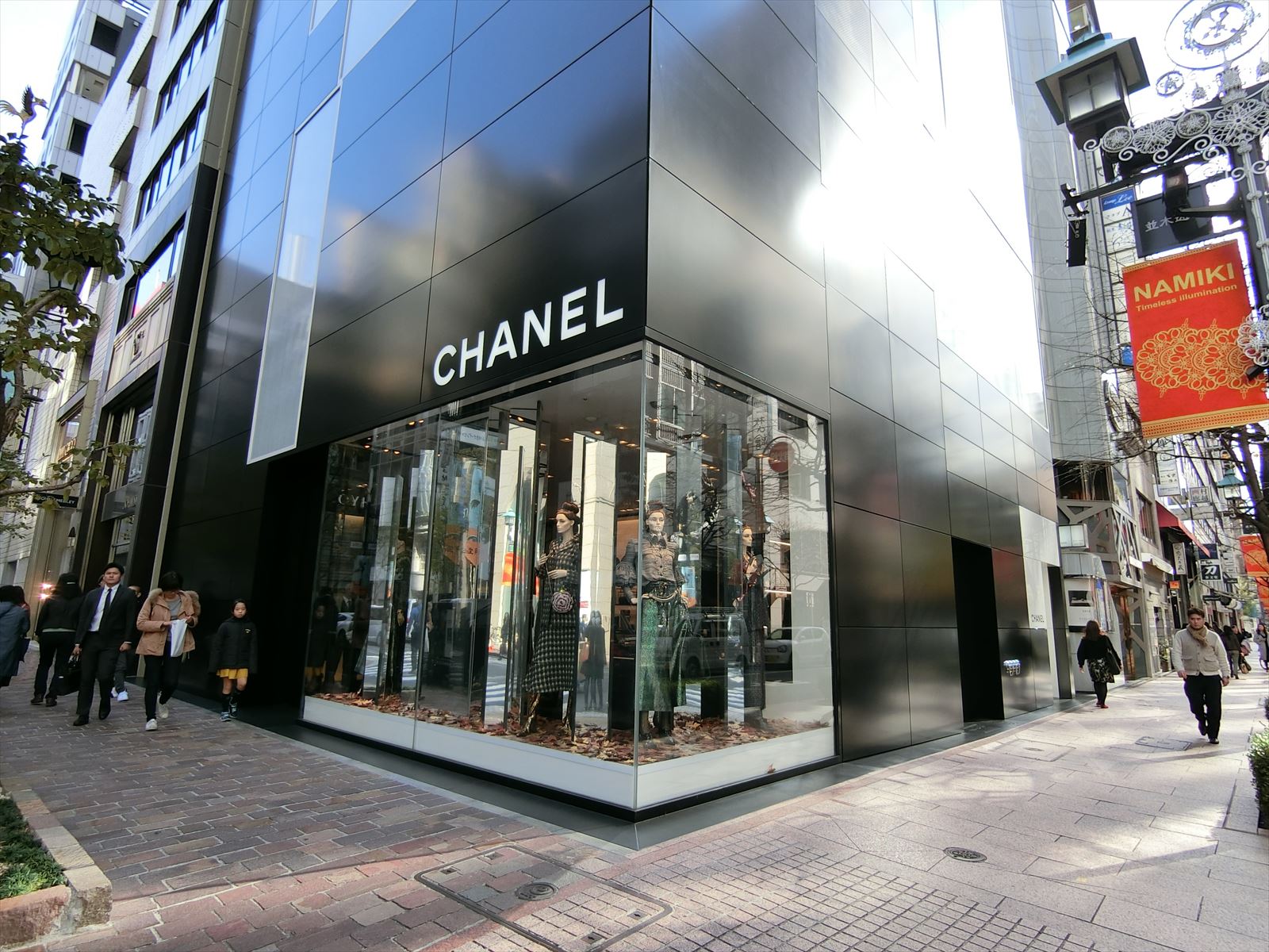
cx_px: 634
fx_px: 697
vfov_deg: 68.7
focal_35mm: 19
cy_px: 476
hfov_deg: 84.7
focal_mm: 4.06
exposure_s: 1/400
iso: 80
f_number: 2.7
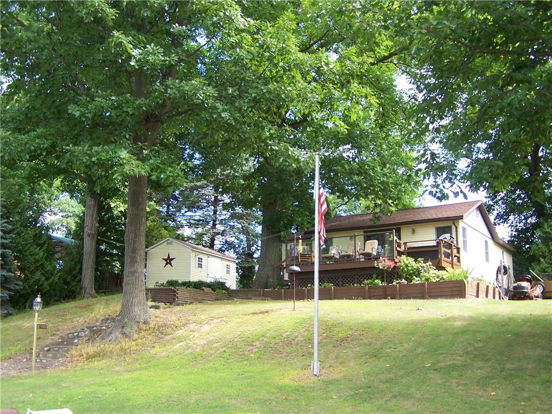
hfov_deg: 49.0
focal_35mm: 38
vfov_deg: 37.7
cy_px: 207
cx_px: 276
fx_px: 606
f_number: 2.8
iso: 80
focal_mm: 6.3
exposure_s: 1/125
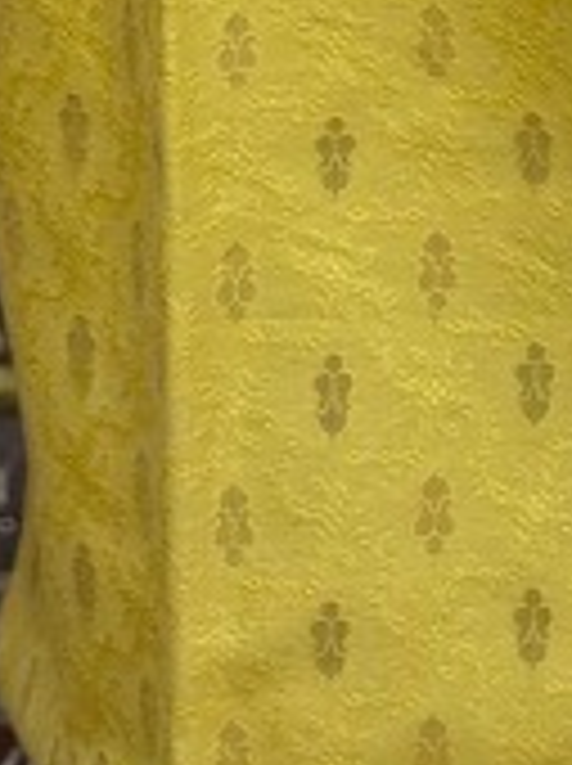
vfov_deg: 9.9
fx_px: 3998
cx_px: 748
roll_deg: -2.4
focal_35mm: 181
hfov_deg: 8.1
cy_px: -900
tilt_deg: -7.0
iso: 80
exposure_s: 1/100
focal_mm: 6.76
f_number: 1.78
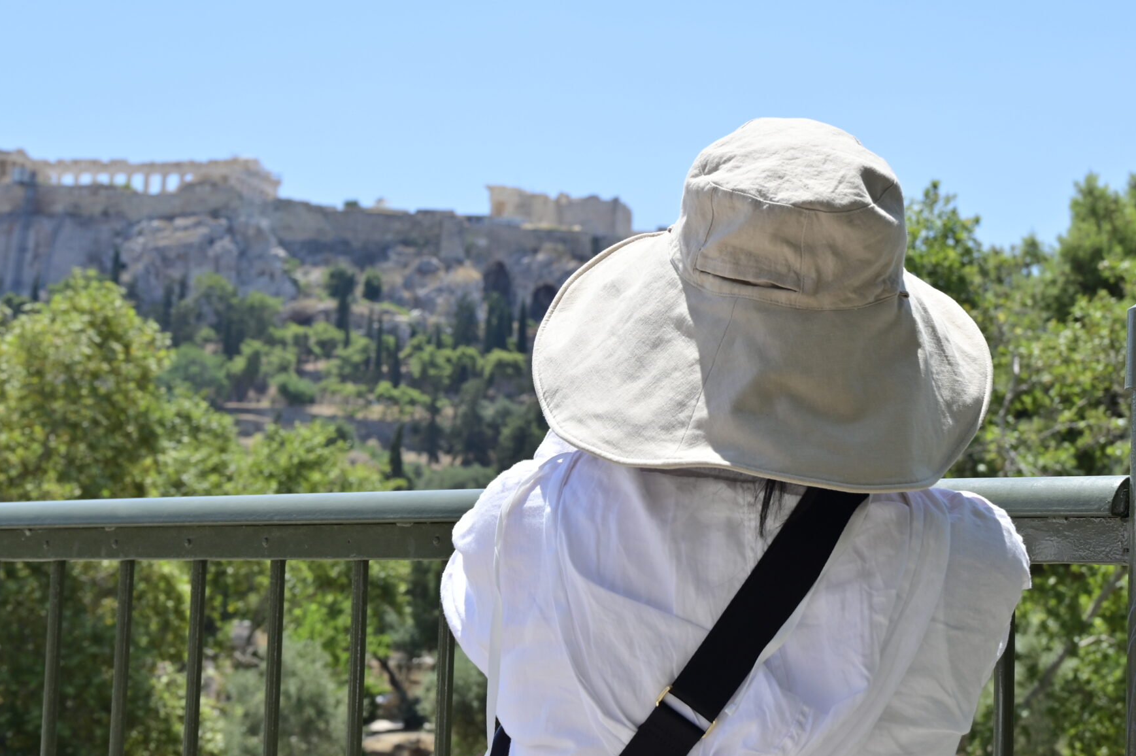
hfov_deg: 25.1
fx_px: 2554
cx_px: 644
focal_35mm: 81
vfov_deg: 16.8
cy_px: 348
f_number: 9
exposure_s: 1/320
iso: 160
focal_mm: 55
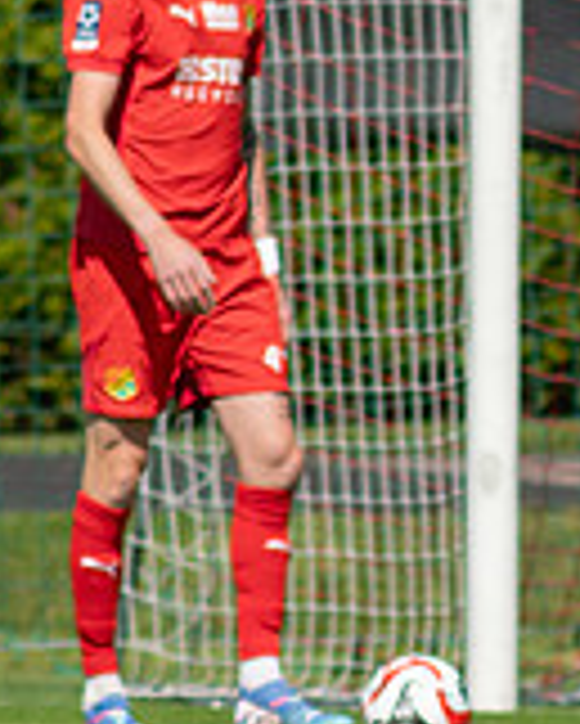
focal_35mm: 2139
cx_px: 342
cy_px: 281
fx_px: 45854
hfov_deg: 0.7
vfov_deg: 0.9
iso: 100
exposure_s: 1/2500
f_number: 3.2
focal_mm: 300
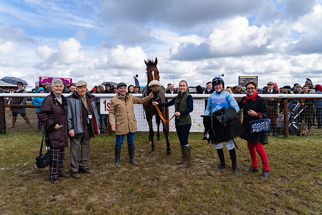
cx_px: 161
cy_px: 108
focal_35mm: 26
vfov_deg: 49.6
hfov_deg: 69.4
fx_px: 233
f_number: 5
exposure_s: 1/1000
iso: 200
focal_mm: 26
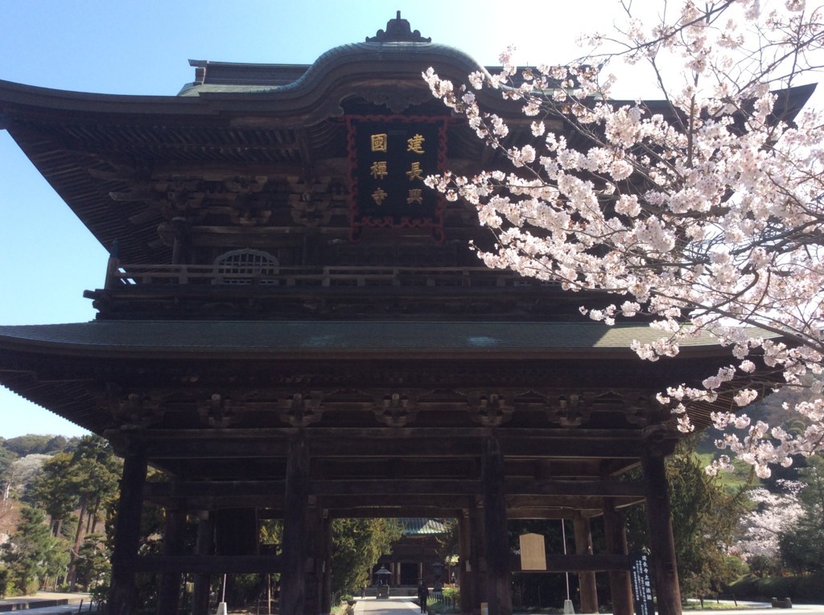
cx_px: 412
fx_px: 761
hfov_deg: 56.9
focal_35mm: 32
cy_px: 308
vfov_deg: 44.1
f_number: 2.4
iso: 32
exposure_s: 1/650
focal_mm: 3.3
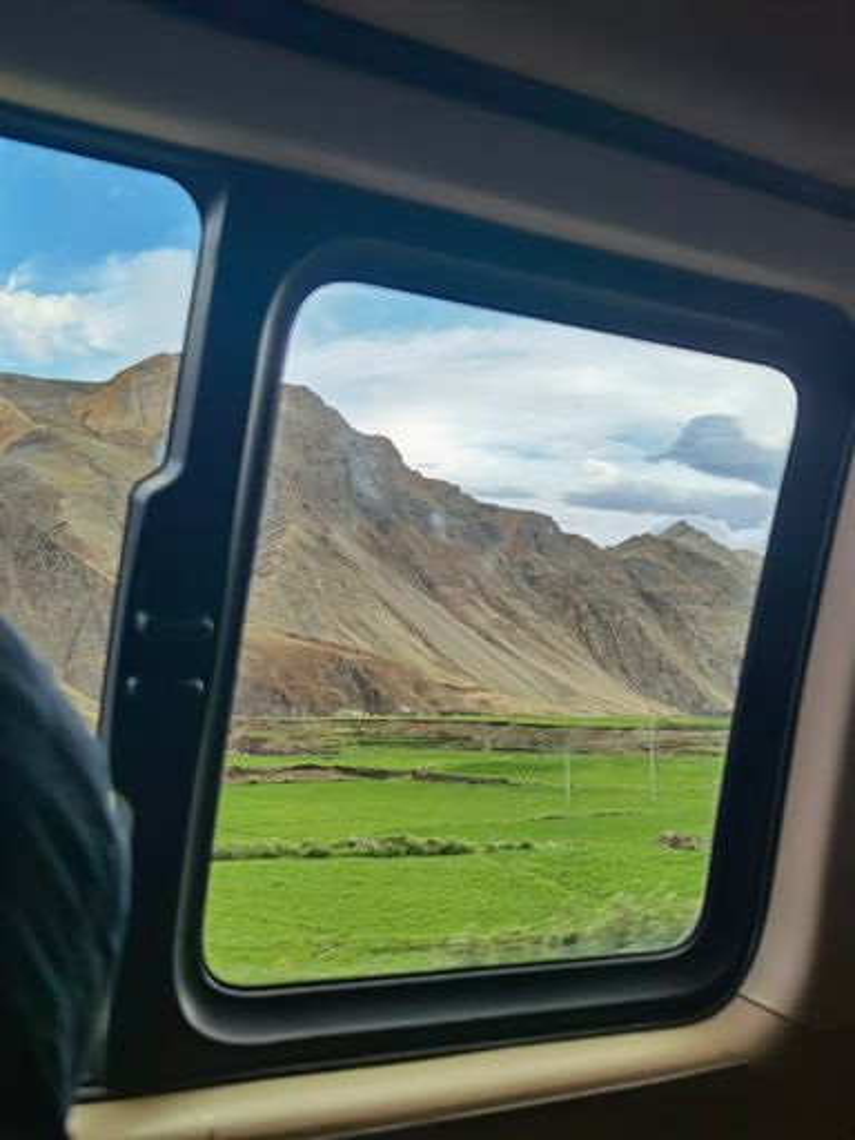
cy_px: 570
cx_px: 428
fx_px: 1416
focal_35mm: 43
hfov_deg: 33.6
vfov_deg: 43.9
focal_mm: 6.67
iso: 50
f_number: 1.9
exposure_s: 1/230
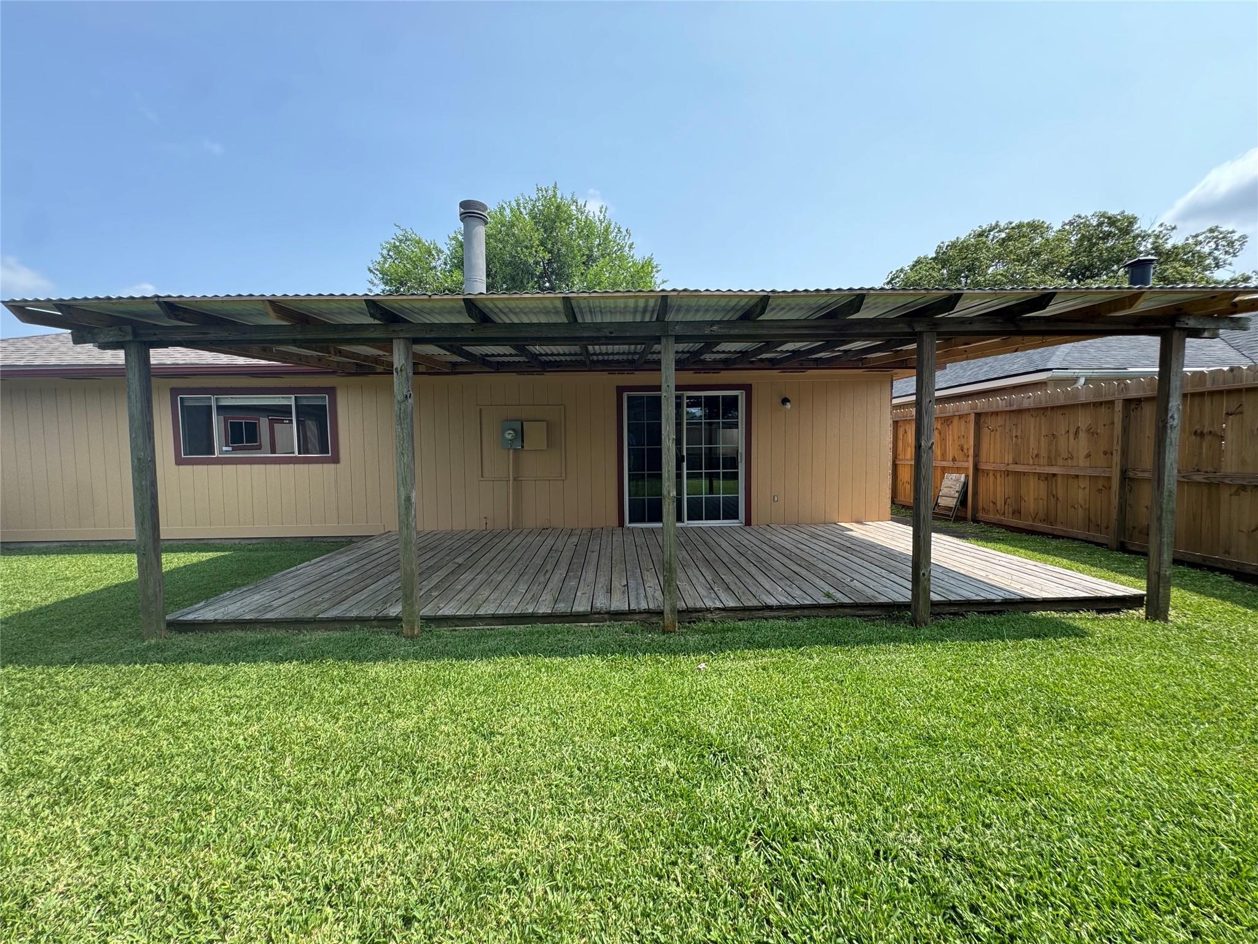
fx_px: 509
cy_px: 472
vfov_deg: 85.7
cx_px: 629
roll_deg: +1.0
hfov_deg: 102.1
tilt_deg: -3.8
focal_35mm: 14
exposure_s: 1/401
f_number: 2.2
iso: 40
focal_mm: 2.22
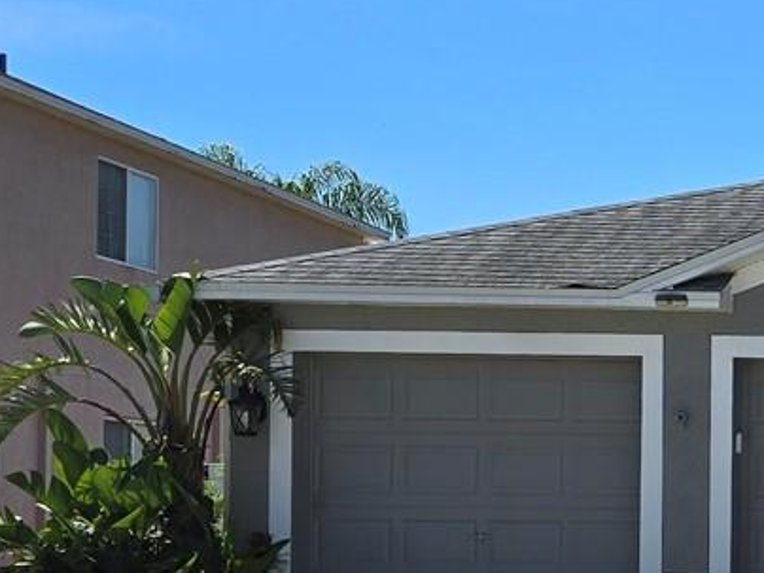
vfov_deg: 16.0
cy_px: 516
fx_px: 2008
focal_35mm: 91
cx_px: 1354
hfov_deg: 17.6
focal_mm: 6.3
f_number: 1.7
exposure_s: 1/1157
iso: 12
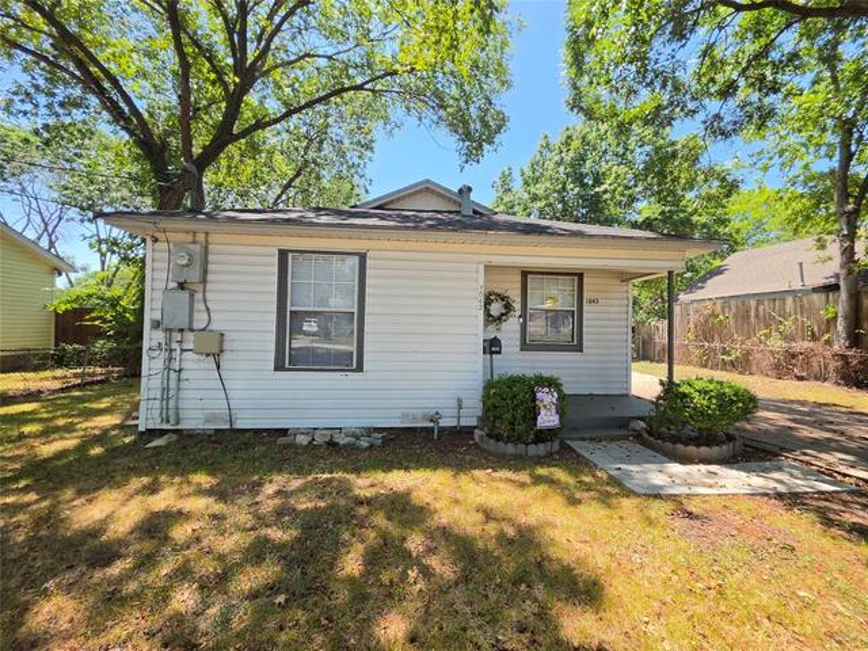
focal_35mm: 13
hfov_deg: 106.2
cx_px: 434
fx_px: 326
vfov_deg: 89.9
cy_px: 326
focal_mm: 2.2
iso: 32
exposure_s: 1/703
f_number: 1.9
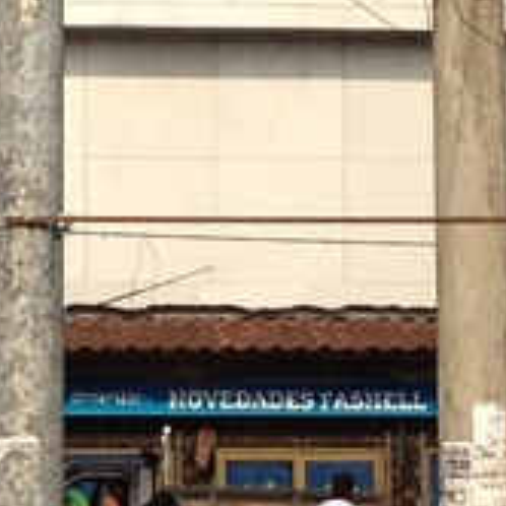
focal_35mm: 298
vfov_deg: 5.9
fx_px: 4928
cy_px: 216
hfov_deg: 5.9
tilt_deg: +2.1
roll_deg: +0.2
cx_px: -49
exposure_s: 1/2513
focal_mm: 4.28
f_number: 2.4
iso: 50
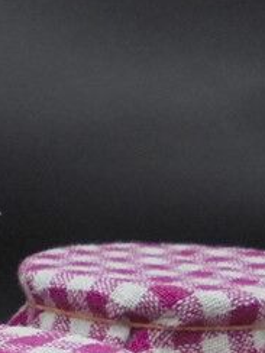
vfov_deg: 17.5
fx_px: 1092
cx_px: -49
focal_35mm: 107
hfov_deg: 13.5
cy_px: 427
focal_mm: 5.3
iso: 100
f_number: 3.7
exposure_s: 1/50
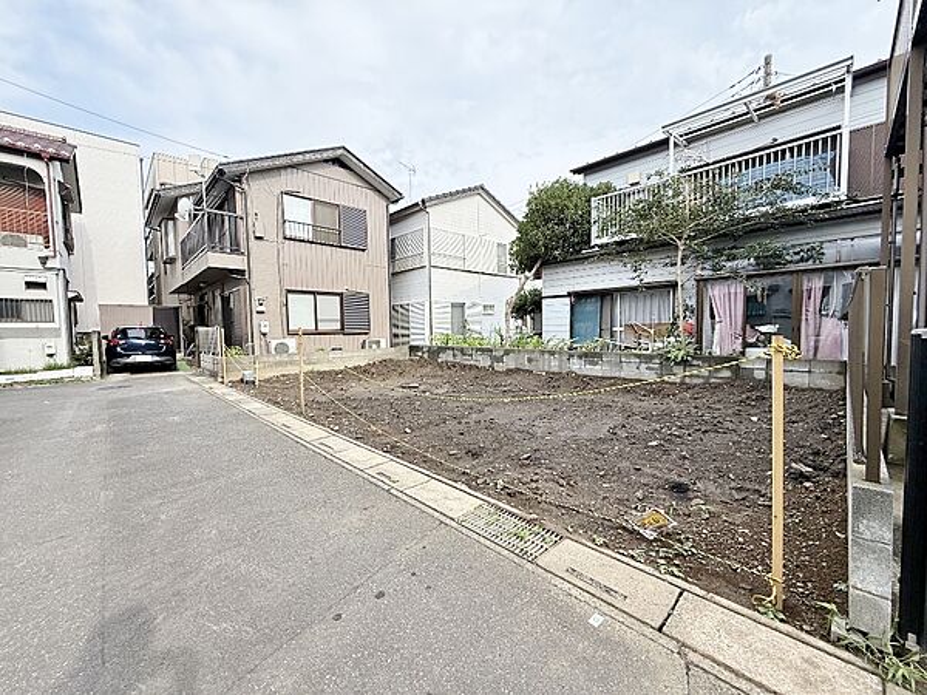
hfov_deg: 102.1
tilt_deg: -3.1
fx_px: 375
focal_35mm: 14
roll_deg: +1.4
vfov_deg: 85.7
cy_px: 348
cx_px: 464
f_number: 2.2
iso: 64
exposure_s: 1/751
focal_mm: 2.22
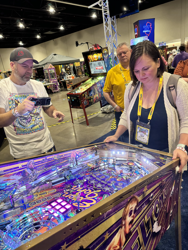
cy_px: 125
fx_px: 174
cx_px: 94
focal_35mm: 24
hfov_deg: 56.8
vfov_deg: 71.6
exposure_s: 1/47
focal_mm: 6.86
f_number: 1.78
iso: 250
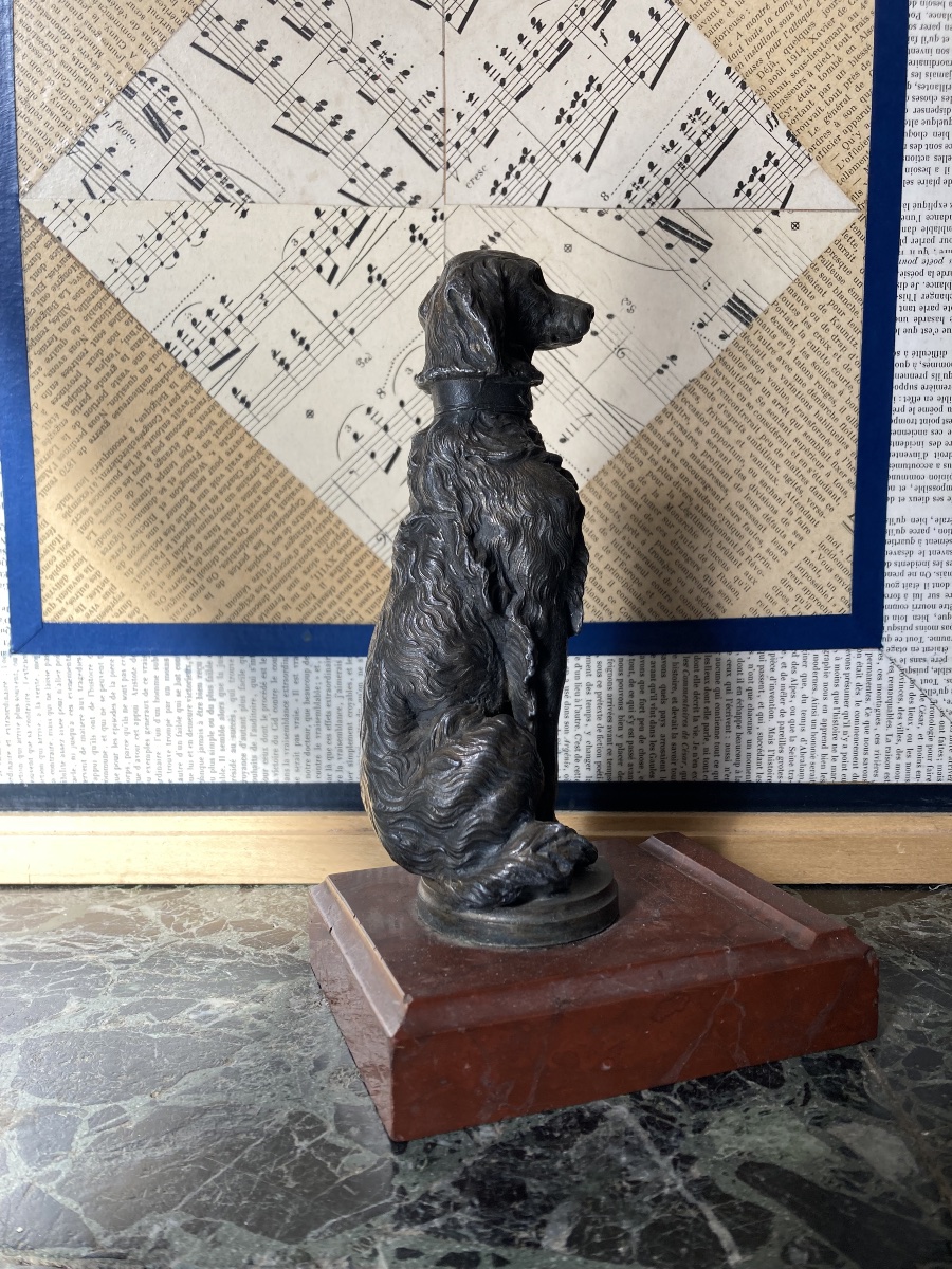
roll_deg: -0.3
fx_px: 1027
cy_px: 634
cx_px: 476
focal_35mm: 28
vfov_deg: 63.4
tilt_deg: -6.6
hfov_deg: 49.7
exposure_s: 1/131
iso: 20
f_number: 1.8
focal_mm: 3.99
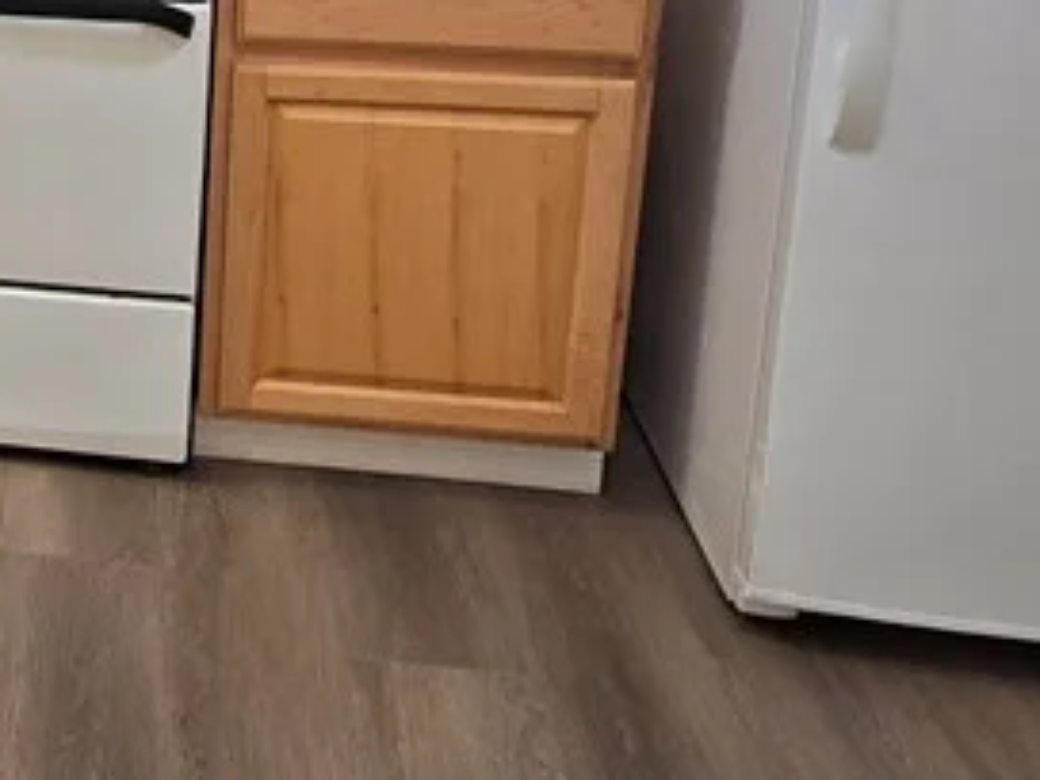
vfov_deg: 27.3
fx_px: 1472
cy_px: -65
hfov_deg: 33.0
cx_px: -161
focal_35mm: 49
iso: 100
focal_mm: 2.2
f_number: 2.2
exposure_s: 1/60
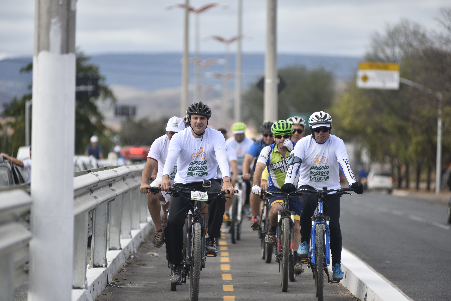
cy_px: 150
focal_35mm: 200
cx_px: 226
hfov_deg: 10.3
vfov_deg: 6.9
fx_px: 2506
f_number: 2.8
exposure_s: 1/2000
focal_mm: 200
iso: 125
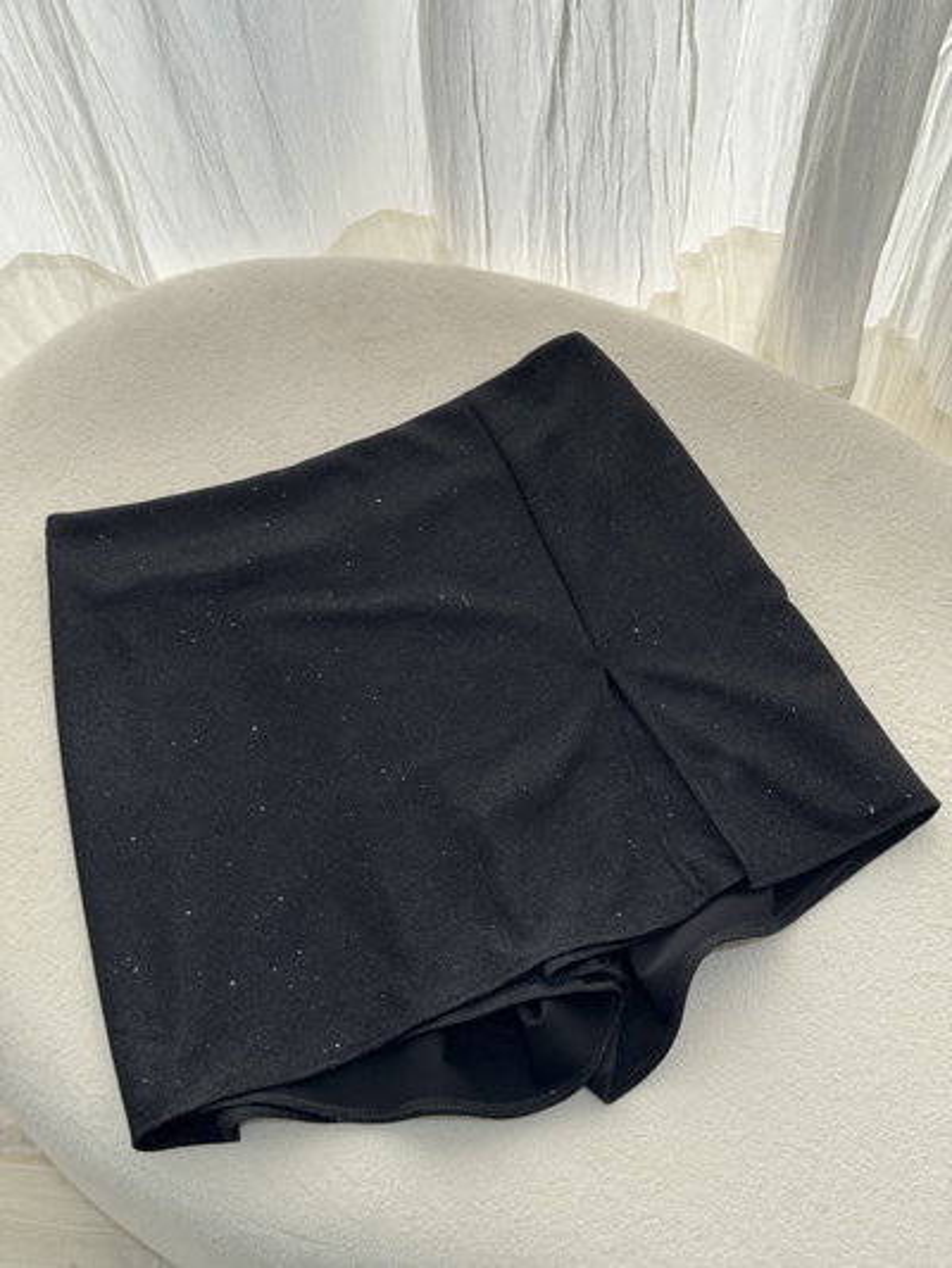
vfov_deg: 39.6
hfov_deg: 30.3
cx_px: 476
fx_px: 1759
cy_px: 634
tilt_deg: -65.7
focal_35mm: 48
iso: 50
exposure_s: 1/137
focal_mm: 6.76
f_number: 1.78
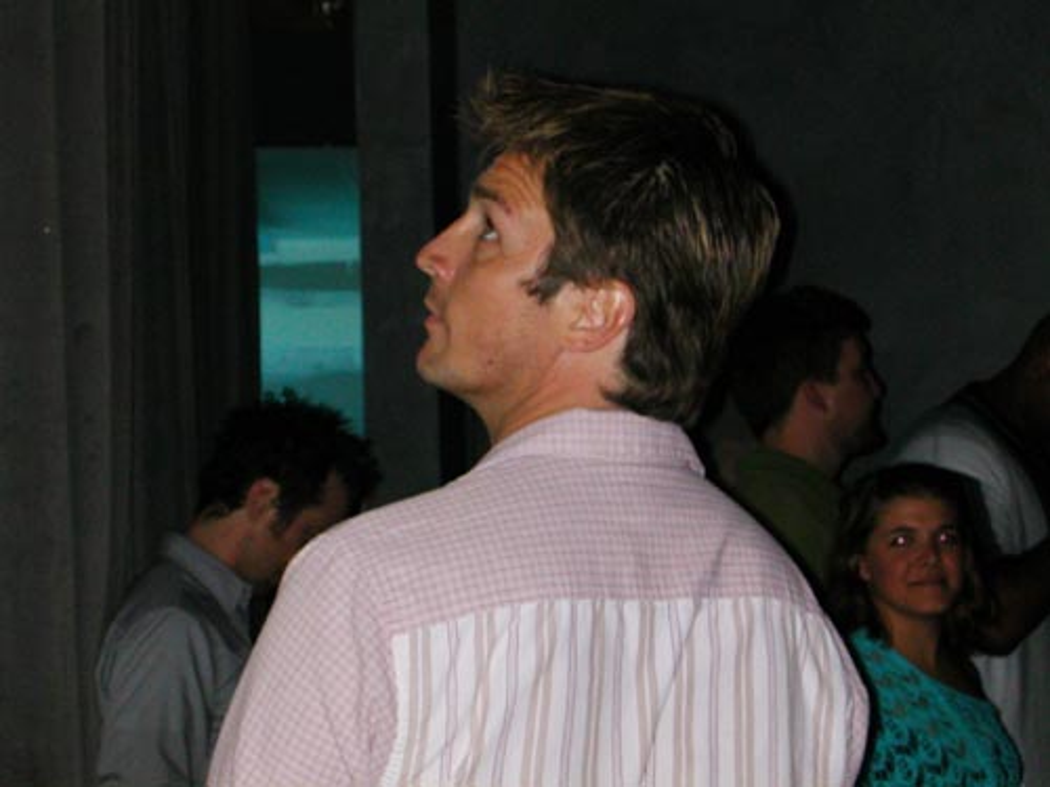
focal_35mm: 87
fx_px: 2639
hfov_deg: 22.5
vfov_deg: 17.0
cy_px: 394
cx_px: 525
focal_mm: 13.3
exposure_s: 1/59.9
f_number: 4.3
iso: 200
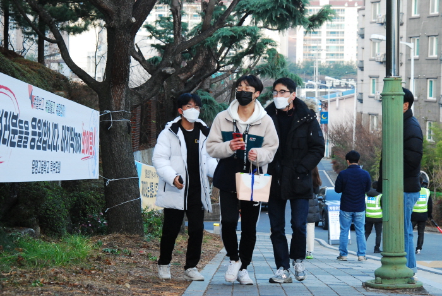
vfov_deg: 16.3
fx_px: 1033
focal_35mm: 84
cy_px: 148
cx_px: 221
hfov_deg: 24.2
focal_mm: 56
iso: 1000
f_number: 7.1
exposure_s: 1/200
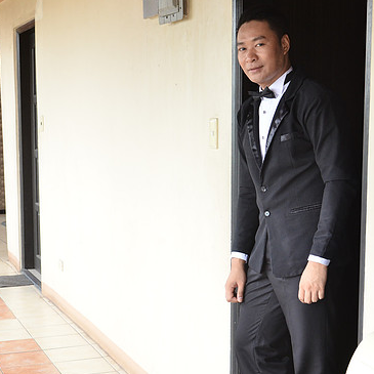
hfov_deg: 24.4
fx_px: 864
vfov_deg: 24.3
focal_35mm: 71
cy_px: 242
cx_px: 182
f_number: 6.3
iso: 1000
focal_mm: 35
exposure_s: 1/200
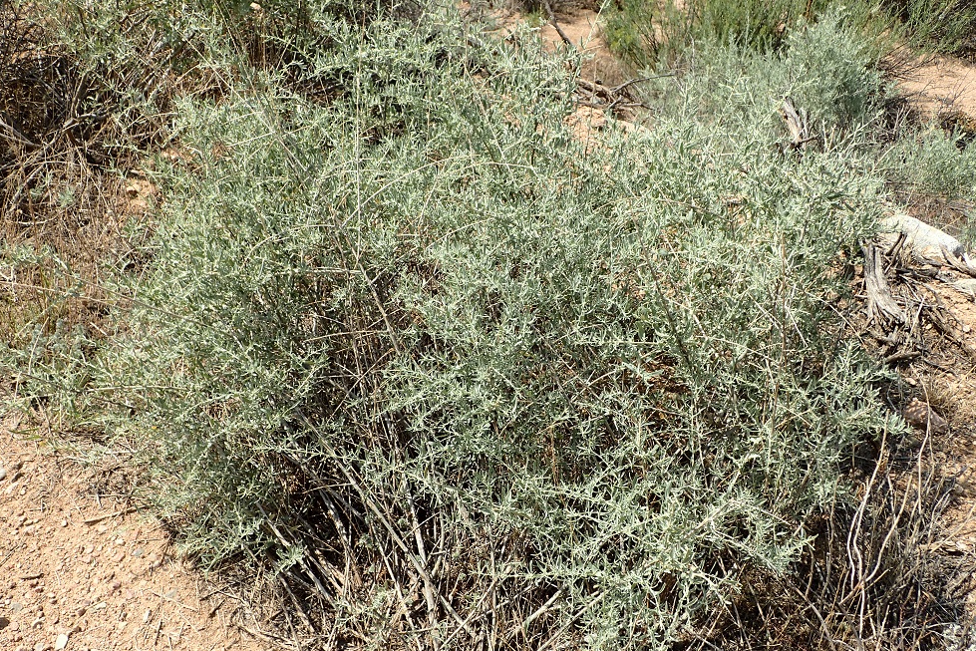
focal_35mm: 34
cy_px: 358
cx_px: 491
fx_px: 922
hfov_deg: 55.8
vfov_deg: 38.9
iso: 100
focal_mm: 5.87
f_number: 3.2
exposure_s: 1/800
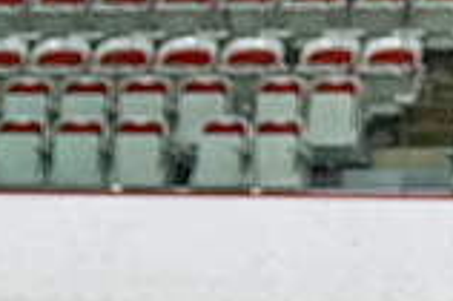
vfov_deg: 3.4
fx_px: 5041
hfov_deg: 5.1
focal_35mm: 401
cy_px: 615
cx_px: 99
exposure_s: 1/640
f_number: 2.8
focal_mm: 86
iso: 2000
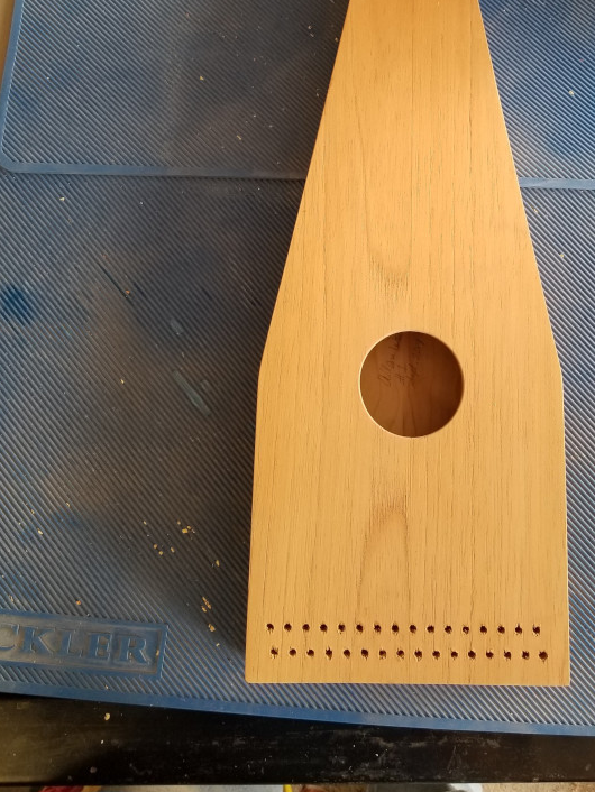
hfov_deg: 37.6
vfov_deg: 47.6
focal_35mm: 38
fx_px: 870
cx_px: 356
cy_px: 223
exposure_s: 1/60
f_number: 1.7
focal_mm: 4.25
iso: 80
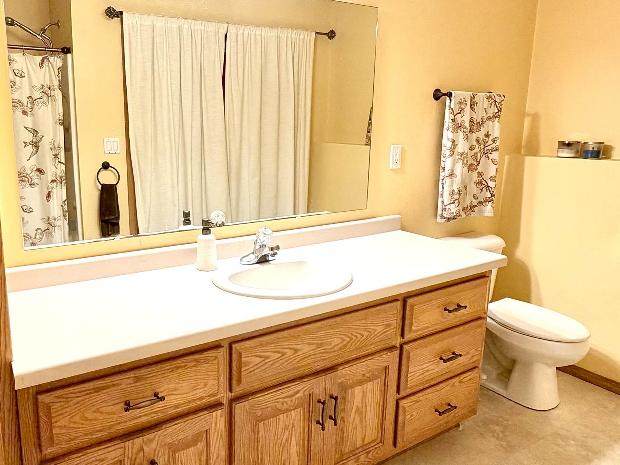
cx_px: 222
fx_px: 466
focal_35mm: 26
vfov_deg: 53.0
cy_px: 206
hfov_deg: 66.0
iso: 250
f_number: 2.2
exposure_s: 1/120
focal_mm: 2.22
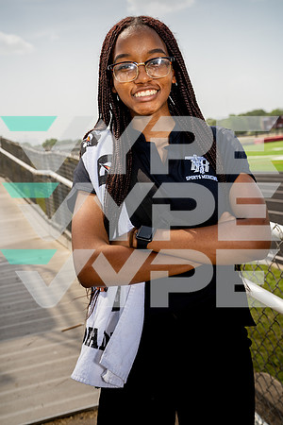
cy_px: 212
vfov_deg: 41.1
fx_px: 566
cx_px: 142
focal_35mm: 48
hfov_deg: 28.1
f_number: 6.3
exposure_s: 1/250
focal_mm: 48
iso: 100
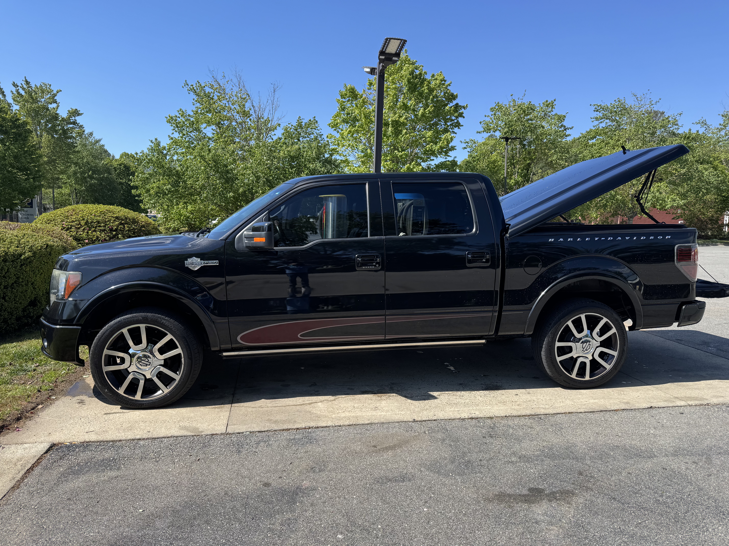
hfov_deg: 71.6
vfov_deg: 56.8
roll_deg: -2.9
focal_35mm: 24
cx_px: 364
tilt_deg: -6.7
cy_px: 273
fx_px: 505
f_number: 1.78
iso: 80
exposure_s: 1/2506
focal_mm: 6.76
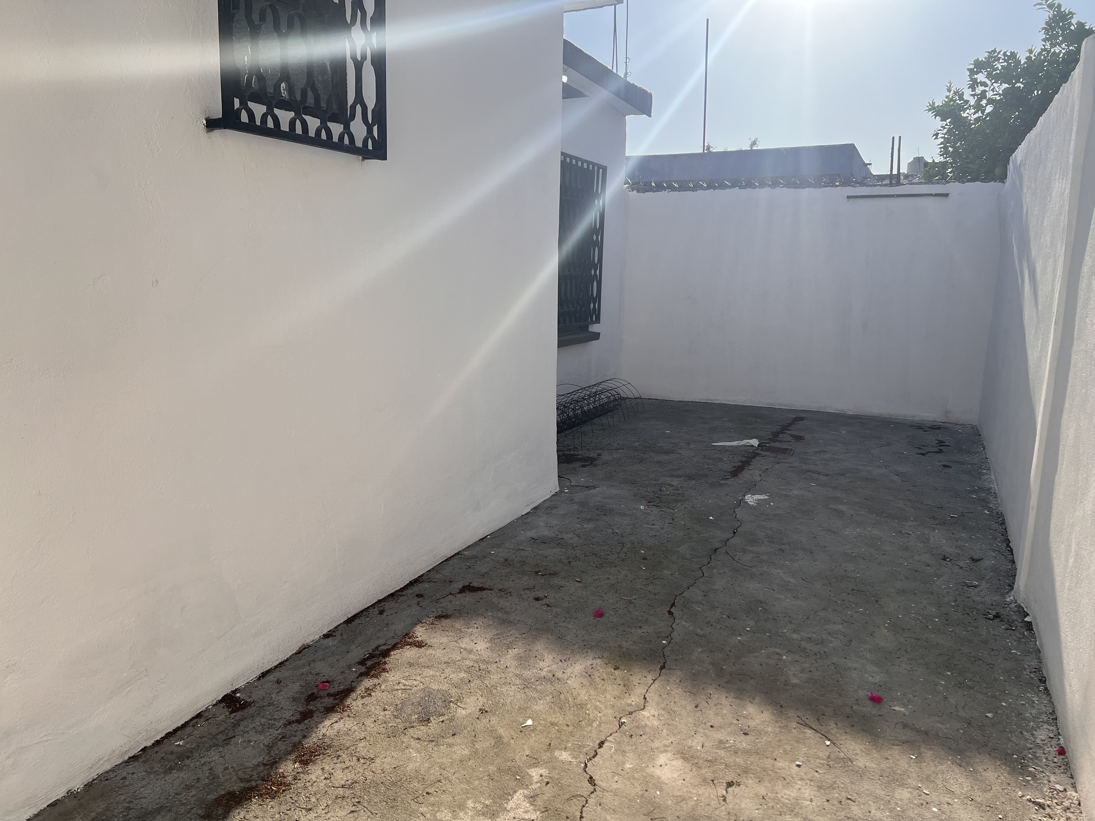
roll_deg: -0.4
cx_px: 548
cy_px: 410
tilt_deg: -8.3
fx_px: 822
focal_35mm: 26
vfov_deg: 53.1
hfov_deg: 67.3
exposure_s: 1/4115
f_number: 1.5
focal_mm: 5.7
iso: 50
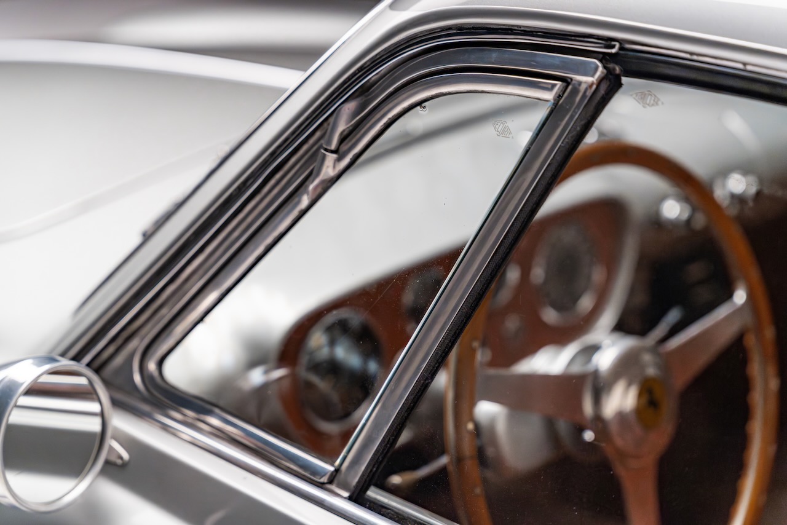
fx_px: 1531
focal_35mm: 70
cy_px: 262
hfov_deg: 28.8
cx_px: 394
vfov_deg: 19.5
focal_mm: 70
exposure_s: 1/100
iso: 1600
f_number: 2.8
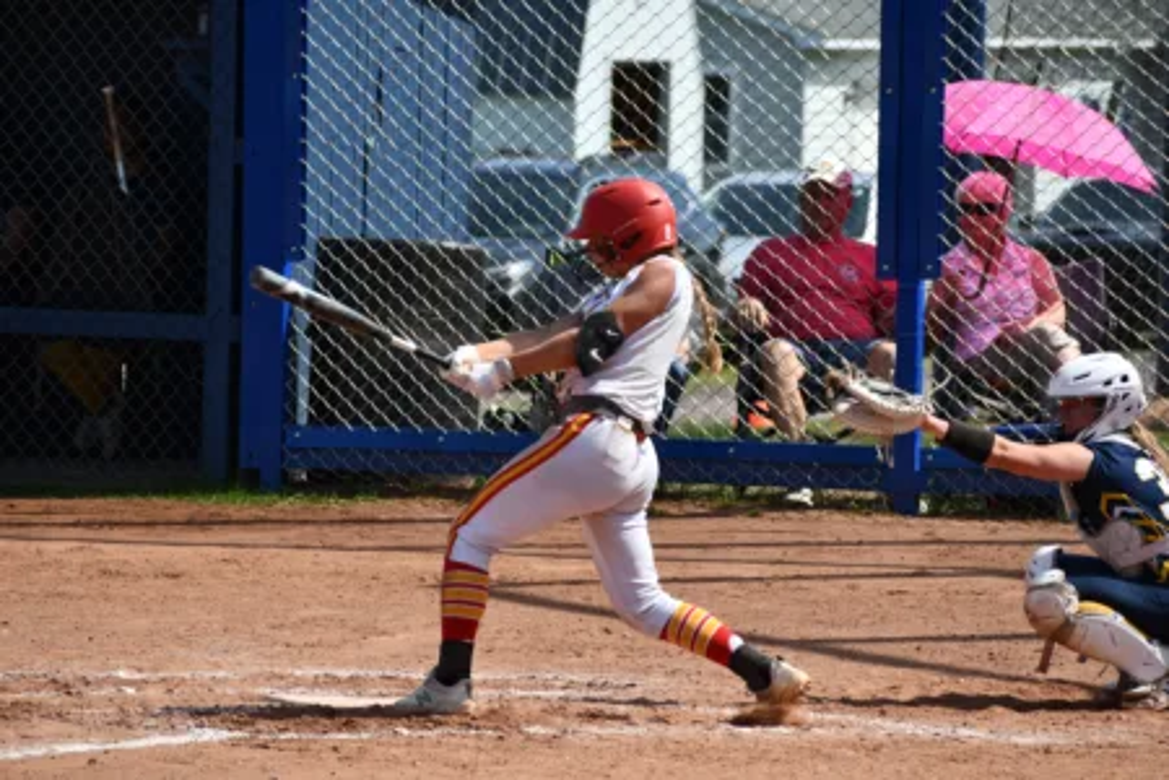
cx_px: 584
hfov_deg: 6.2
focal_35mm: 330
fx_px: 10715
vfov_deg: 4.2
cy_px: 390
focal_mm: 220
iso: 160
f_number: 8
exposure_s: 1/500
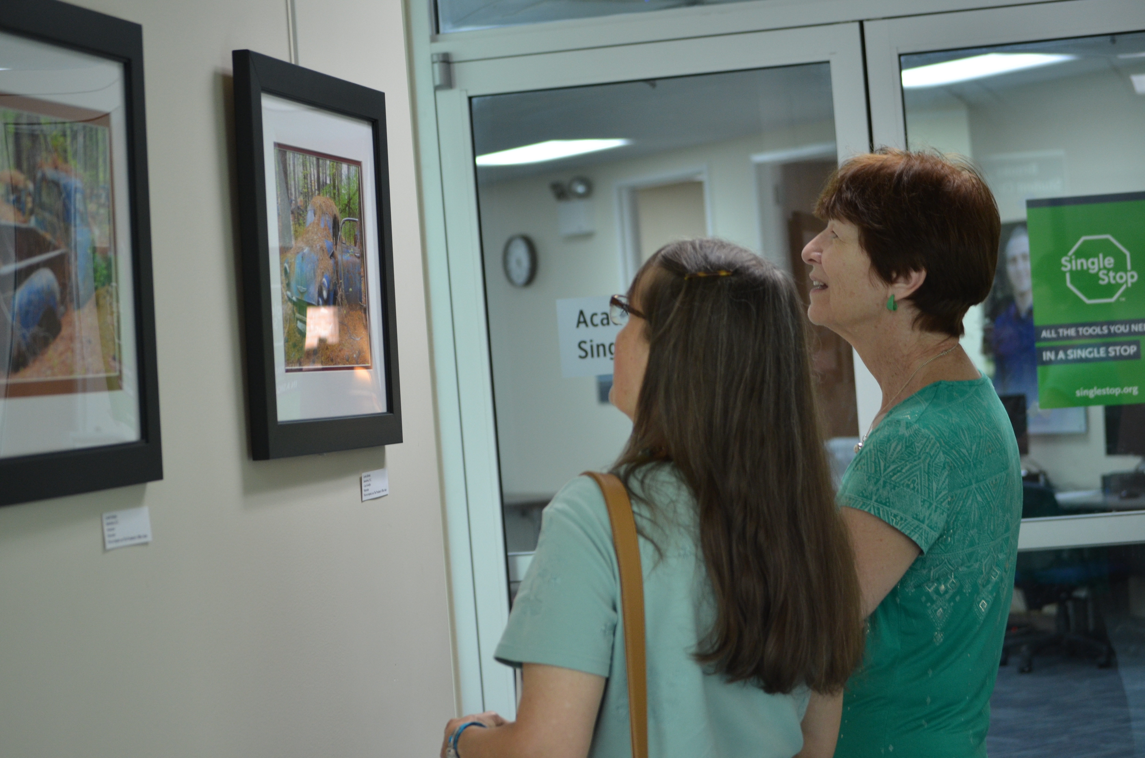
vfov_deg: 16.5
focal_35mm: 82
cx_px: 572
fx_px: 2619
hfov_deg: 24.7
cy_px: 379
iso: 560
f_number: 4
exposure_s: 1/60
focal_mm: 55
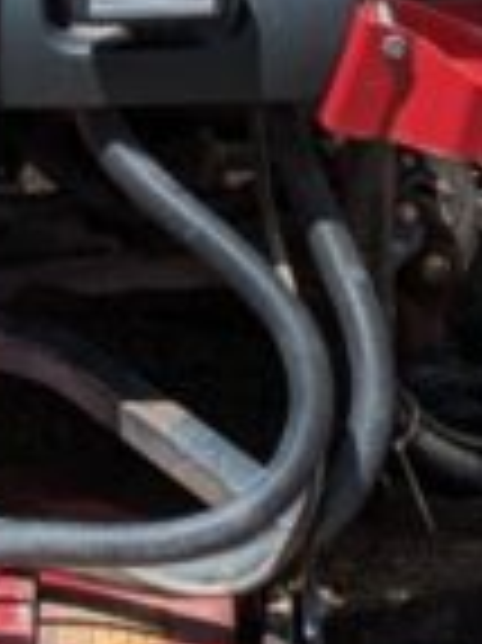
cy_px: -90
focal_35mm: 179
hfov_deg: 8.2
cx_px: -65
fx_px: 3328
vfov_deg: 10.9
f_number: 1.89
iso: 48
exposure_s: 1/1733
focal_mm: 5.43
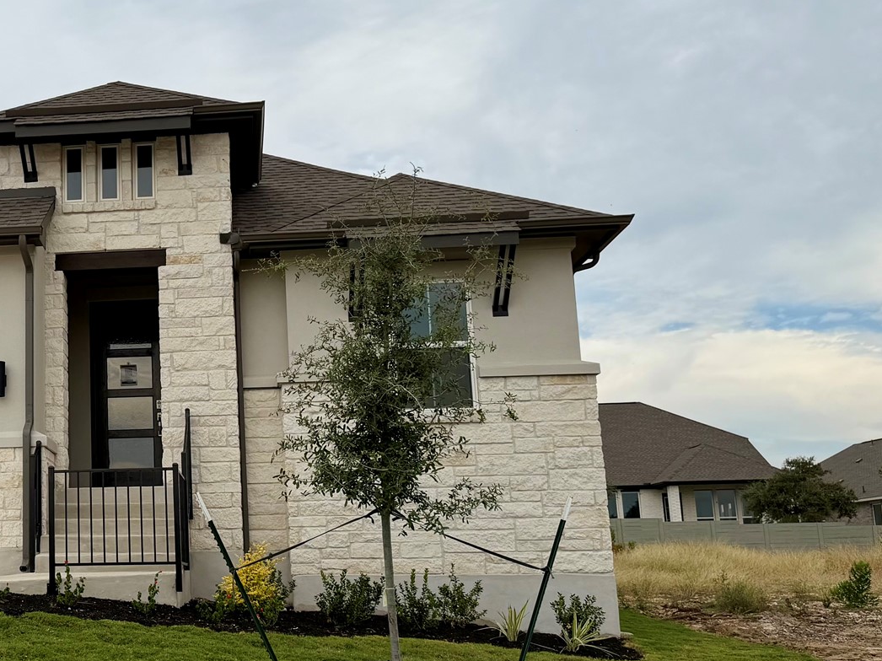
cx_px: 115
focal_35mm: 47
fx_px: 1197
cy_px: 336
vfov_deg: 30.9
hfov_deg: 38.1
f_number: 1.78
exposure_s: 1/4673
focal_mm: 6.76
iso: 80
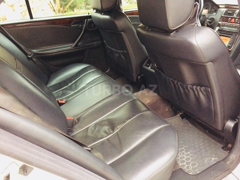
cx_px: 120
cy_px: 90
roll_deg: +5.4
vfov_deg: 48.2
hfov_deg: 61.7
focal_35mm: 29
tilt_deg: -28.0
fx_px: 201
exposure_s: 1/33
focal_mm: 4.15
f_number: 2.2
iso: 250
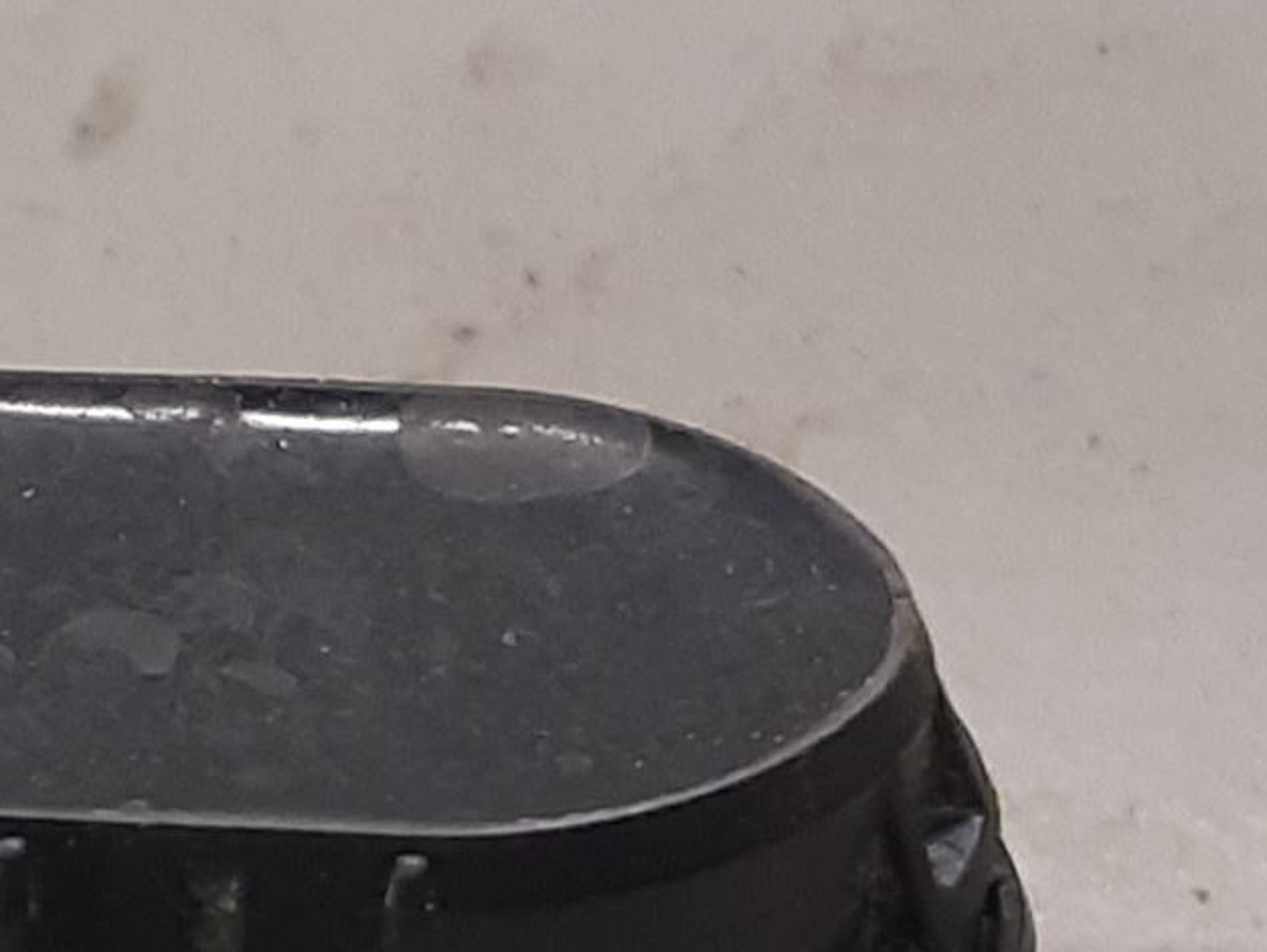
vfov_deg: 16.6
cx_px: 93
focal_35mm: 85
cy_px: 1148
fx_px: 3112
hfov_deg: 22.4
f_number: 1.7
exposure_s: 1/50
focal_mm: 3.93
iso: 160
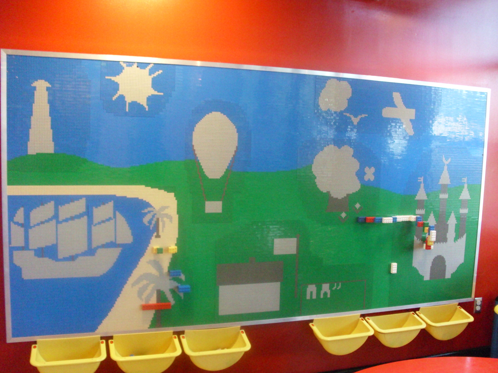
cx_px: 249
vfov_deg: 37.7
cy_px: 186
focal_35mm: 38
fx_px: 547
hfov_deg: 49.0
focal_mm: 6.3
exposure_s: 1/60
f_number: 3.1
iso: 800
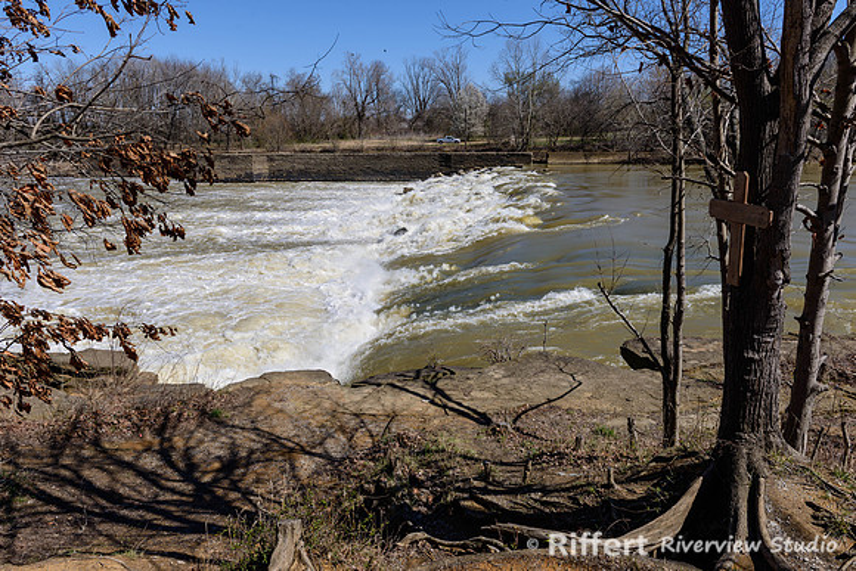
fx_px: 642
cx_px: 428
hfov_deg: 67.4
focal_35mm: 27
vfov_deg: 48.0
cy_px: 286
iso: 100
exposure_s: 1/320
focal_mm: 27
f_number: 10
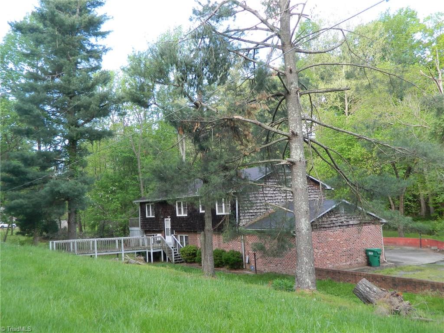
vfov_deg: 40.7
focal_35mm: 35
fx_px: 449
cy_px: 166
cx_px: 222
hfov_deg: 52.6
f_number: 3.3
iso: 110
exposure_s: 1/80
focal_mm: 6.2
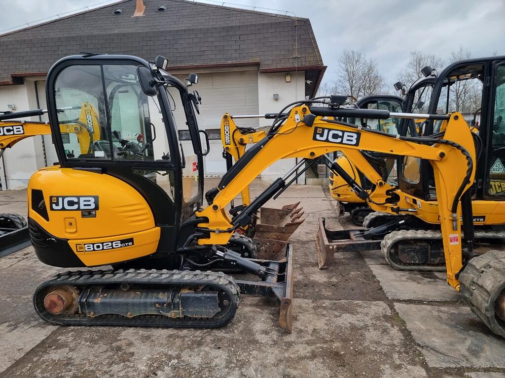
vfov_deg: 56.8
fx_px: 350
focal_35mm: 24
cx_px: 252
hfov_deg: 71.6
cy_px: 189
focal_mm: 6.7
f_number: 1.8
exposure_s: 1/100
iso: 50
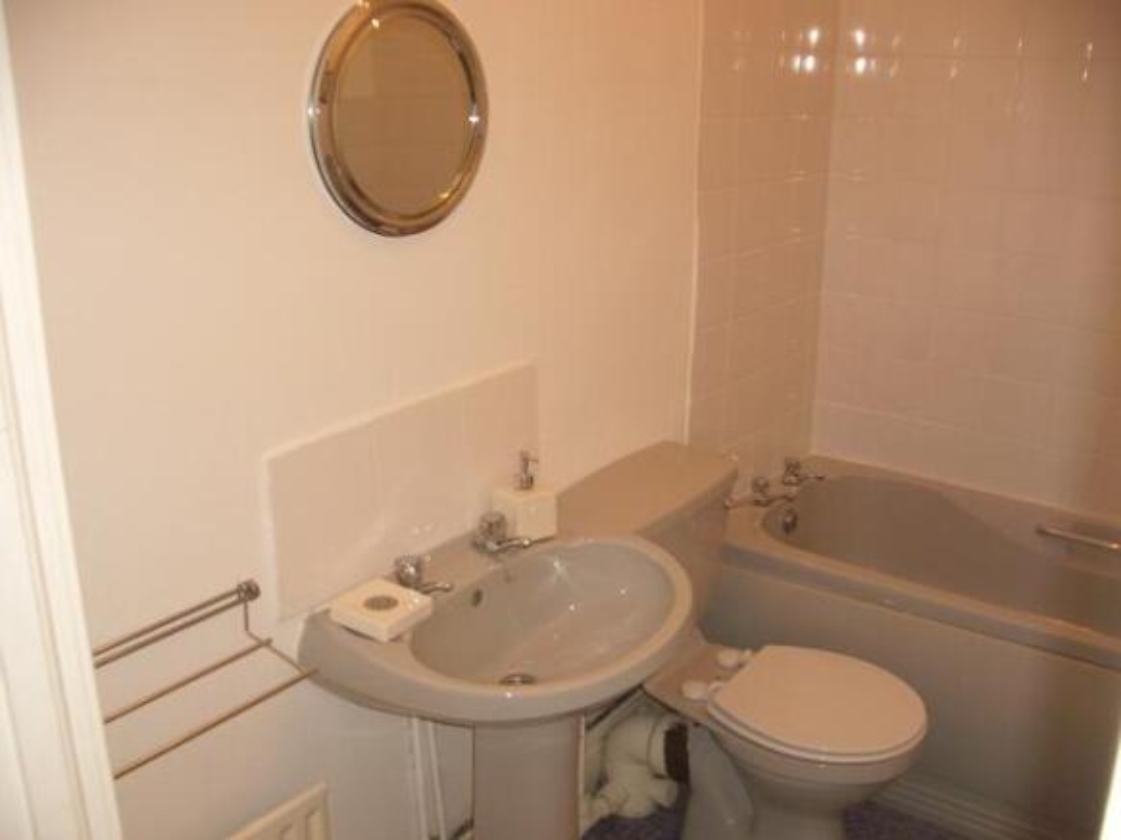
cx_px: 560
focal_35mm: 35
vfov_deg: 40.7
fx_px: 1133
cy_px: 420
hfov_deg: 52.6
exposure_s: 1/60
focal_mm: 5.8
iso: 100
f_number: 2.6
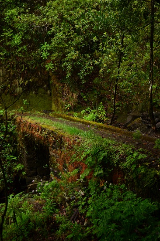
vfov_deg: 42.4
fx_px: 312
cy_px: 121
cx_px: 75
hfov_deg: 28.8
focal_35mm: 47
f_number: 4.5
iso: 500
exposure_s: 1/160
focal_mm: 29
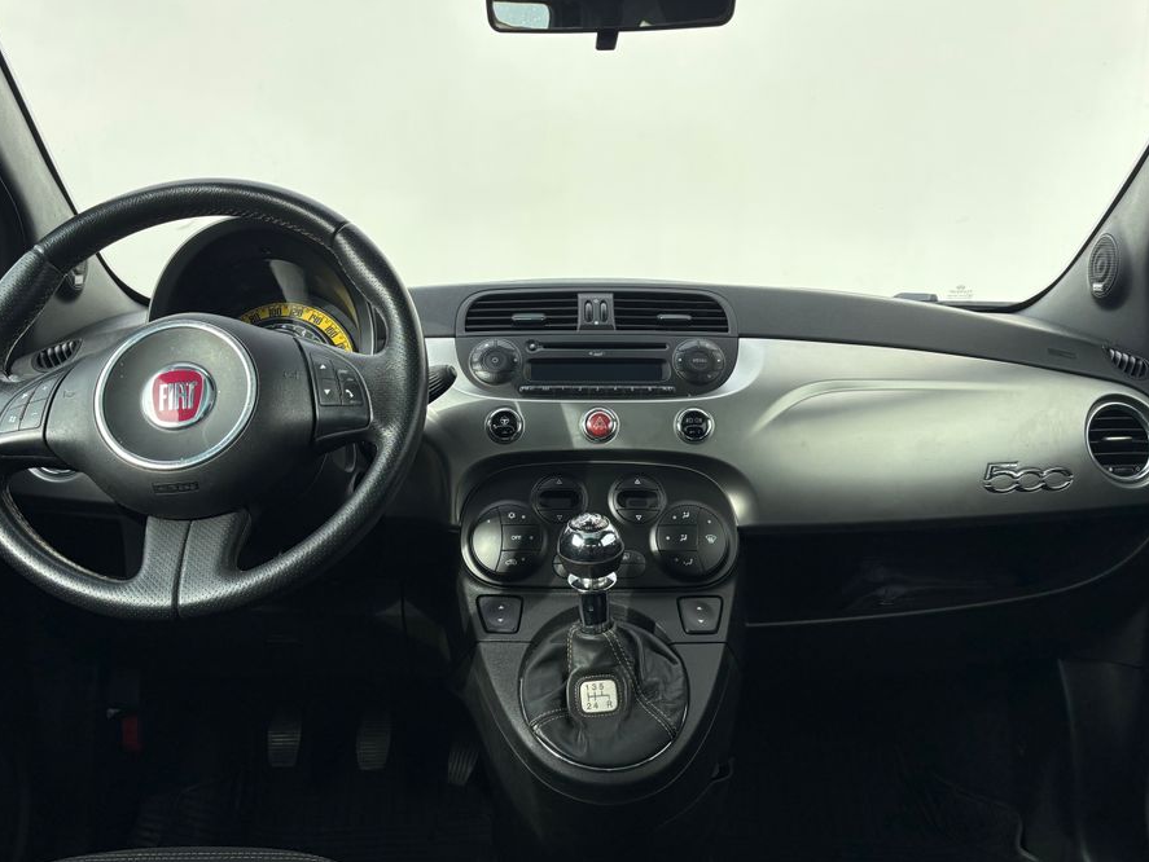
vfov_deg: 46.8
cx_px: 552
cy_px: 452
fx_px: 996
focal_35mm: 30
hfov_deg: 59.9
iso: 50
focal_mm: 5.96
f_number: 1.6
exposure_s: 1/1032
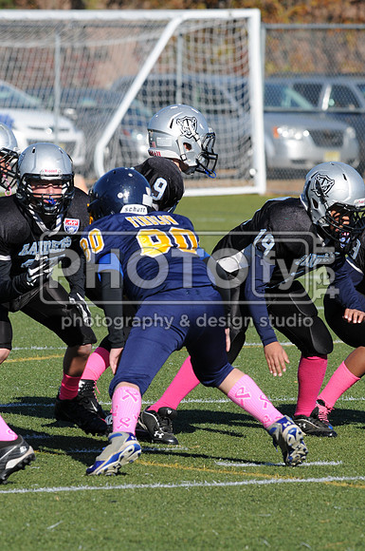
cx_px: 182
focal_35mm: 450
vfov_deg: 4.6
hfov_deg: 3.0
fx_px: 6864
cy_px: 276
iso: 200
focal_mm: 300
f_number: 9
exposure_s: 1/500
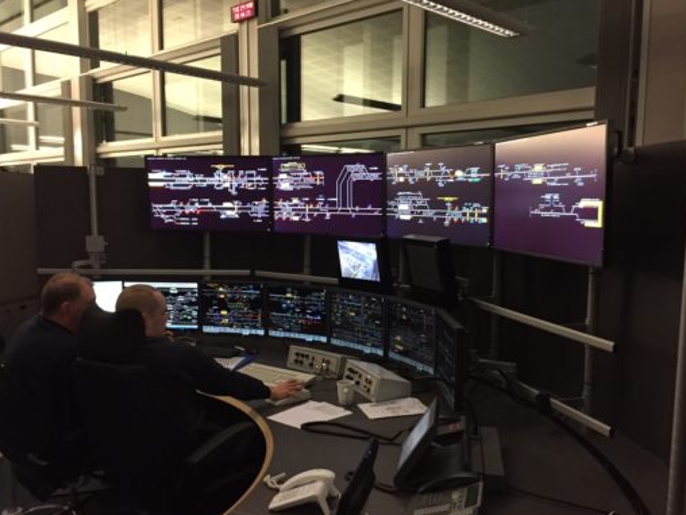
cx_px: 369
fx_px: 634
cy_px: 274
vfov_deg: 44.1
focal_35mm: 32
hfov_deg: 56.8
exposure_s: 1/17
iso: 250
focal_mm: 4.15
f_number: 2.2
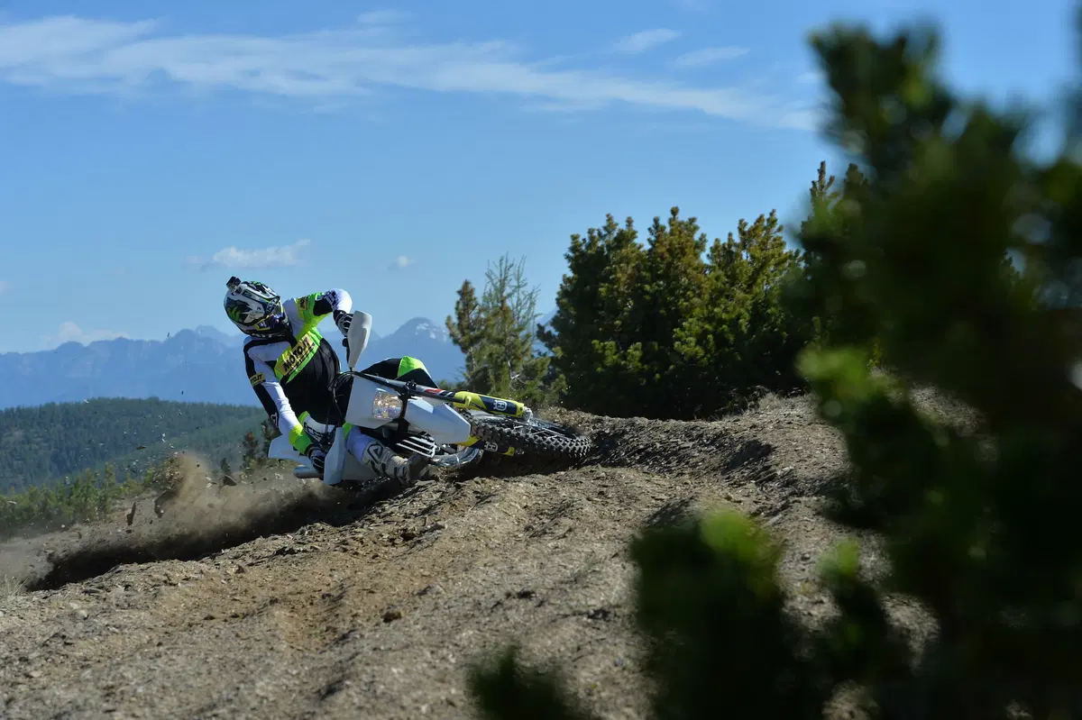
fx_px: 2854
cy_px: 360
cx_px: 541
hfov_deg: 21.5
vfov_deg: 14.4
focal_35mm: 95
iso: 160
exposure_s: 1/800
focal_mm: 95
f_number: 7.1
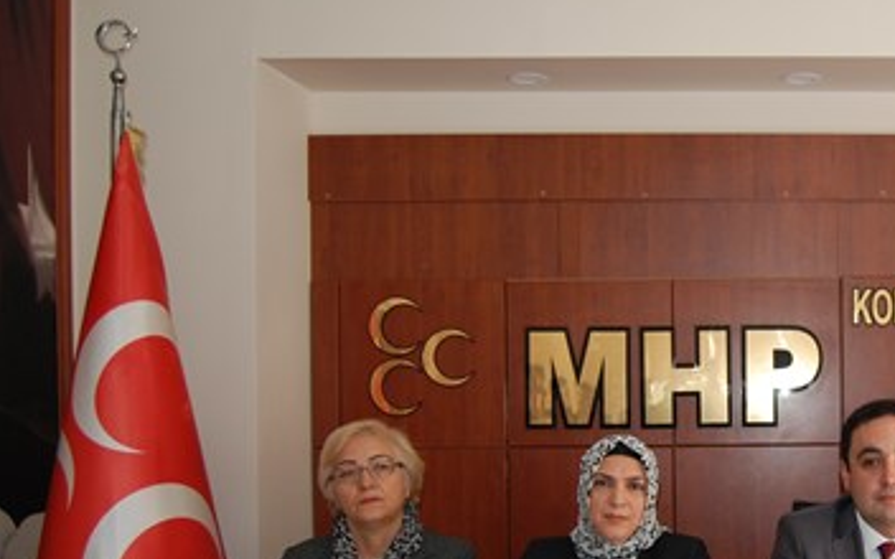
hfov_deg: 37.6
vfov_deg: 25.5
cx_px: 811
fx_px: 1220
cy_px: 427
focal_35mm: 50
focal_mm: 18
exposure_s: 1/60
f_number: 3.5
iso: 400
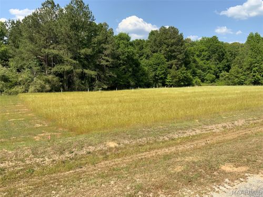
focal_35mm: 29
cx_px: 132
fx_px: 220
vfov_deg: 48.2
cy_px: 98
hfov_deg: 61.7
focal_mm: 3
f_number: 1.8
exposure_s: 1/1377
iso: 16
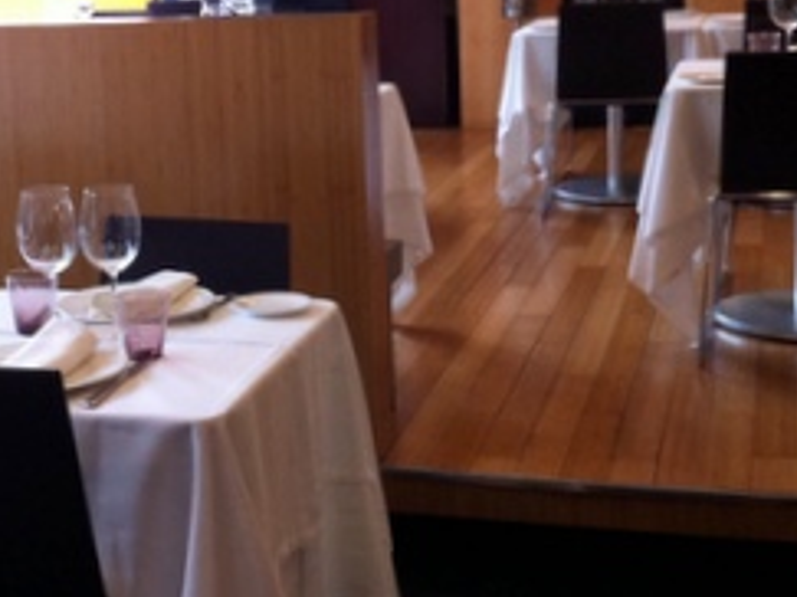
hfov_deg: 27.9
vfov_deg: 21.0
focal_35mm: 69
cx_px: 230
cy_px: 116
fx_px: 1588
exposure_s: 1/15
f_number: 2.8
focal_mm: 3.85
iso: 200
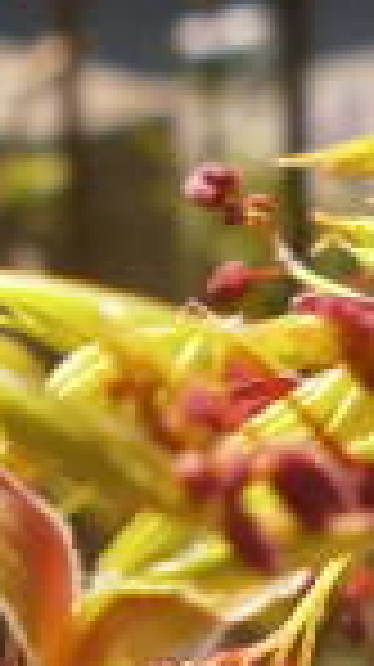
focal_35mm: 151
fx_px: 2668
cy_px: 621
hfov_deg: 8.0
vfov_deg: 14.1
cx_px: 315
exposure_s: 1/640
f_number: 3.1
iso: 100
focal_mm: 5.8
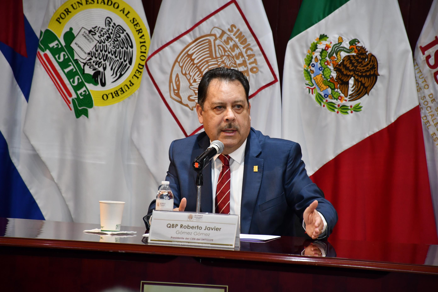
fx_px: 2555
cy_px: 146
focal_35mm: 210
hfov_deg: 9.8
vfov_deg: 6.5
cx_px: 219
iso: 1250
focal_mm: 140
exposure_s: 1/100
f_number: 5.6
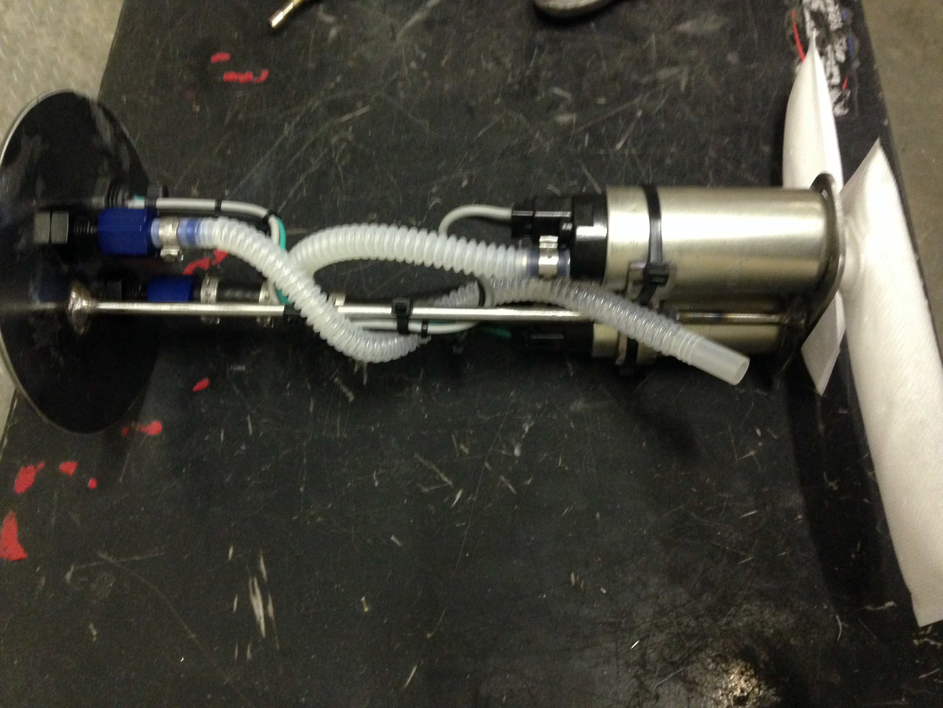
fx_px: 899
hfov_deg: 55.4
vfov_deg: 42.9
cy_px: 354
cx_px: 472
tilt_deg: -62.1
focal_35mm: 33
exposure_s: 1/15
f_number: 2.4
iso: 400
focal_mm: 4.12
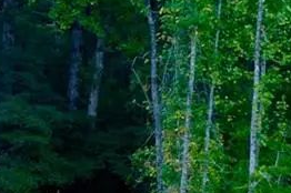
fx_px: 1009
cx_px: -264
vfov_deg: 10.7
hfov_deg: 14.1
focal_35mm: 125
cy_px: 257
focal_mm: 21.5
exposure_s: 1/75
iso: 160
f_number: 5
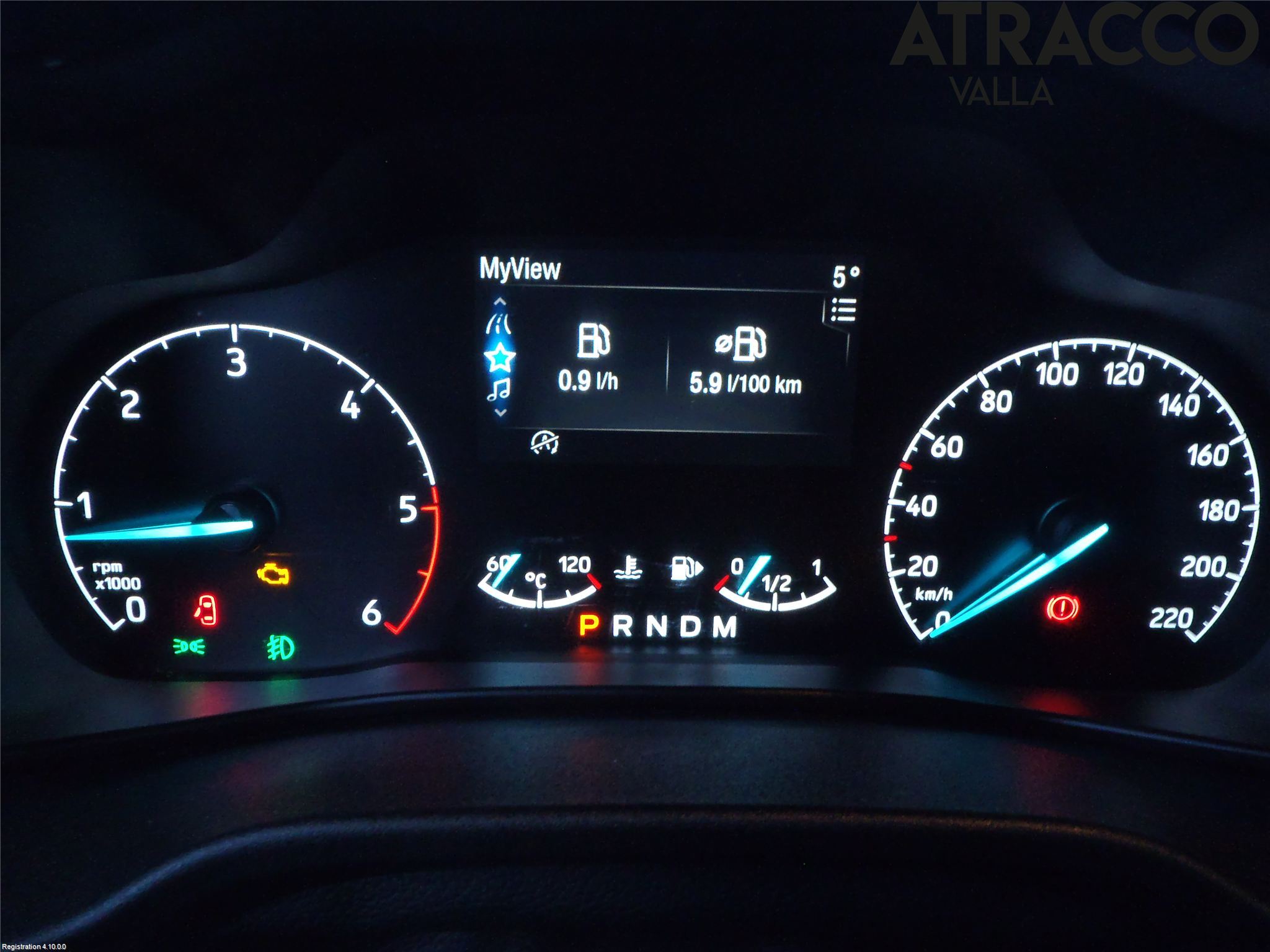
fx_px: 1027
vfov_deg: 49.7
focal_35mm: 28
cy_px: 476
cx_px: 635
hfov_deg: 63.4
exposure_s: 1/4
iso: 250
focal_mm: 5
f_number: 3.5
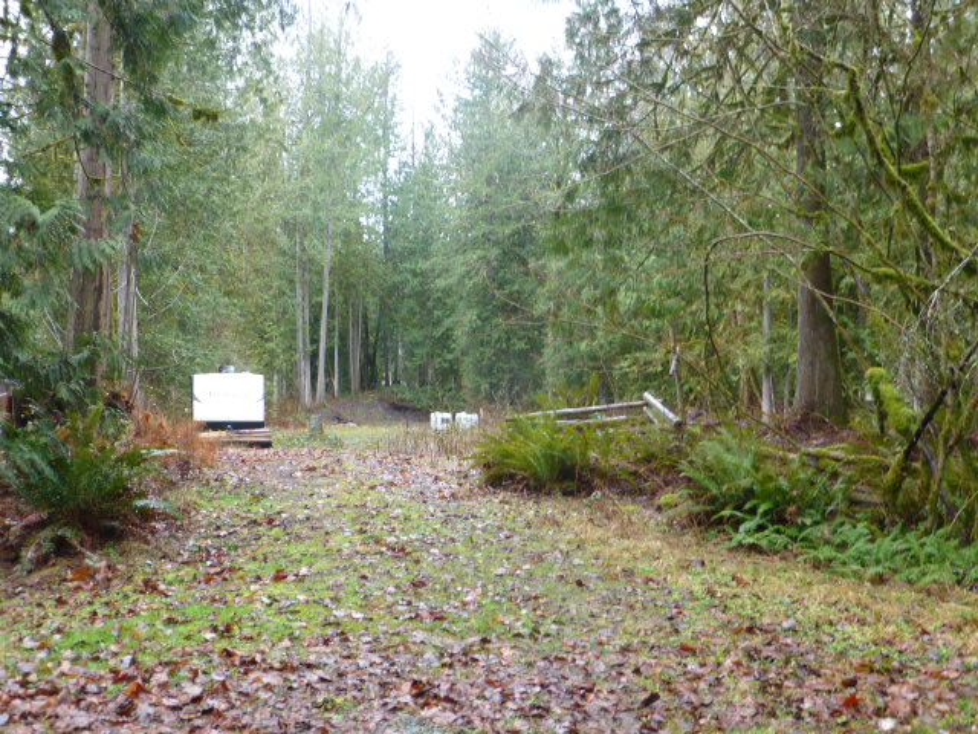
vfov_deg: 41.8
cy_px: 367
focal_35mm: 34
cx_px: 489
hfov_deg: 54.0
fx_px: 961
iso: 160
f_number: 3.7
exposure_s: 1/60
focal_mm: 6.1
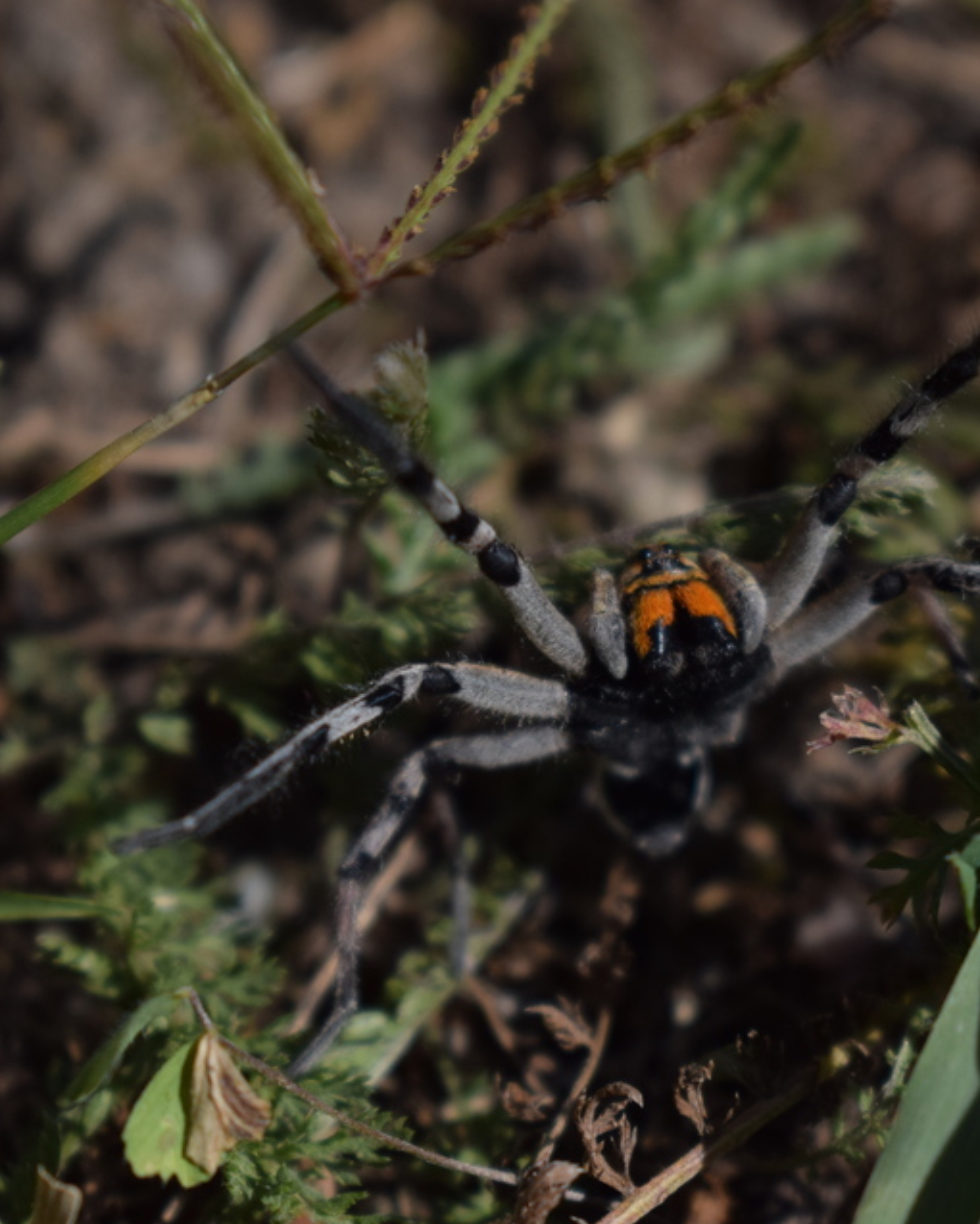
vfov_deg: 16.5
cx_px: 680
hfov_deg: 13.2
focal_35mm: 117
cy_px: 613
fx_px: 4229
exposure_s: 1/4000
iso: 400
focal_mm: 55
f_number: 5.6
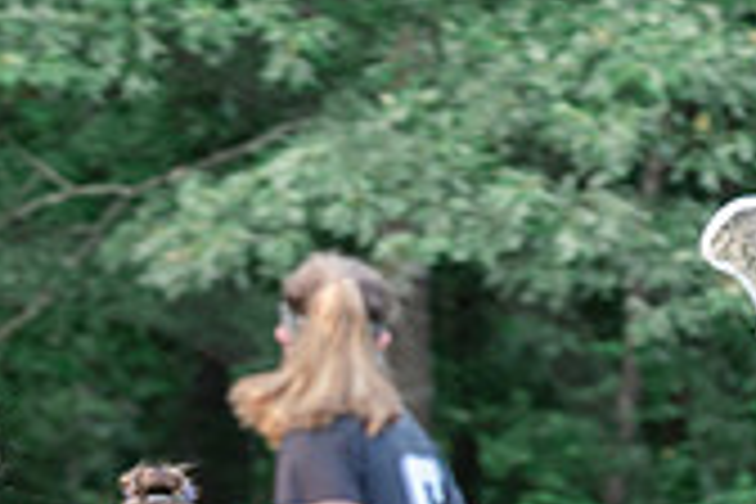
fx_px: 20452
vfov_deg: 1.4
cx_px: -161
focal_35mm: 974
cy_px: 713
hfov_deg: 2.1
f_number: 2.8
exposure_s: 1/160
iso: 250
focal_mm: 200
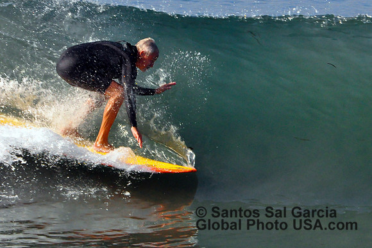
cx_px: 186
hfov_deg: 3.1
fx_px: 6971
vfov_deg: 2.0
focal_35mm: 675
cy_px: 124
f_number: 20
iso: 1250
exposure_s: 1/500
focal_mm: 450
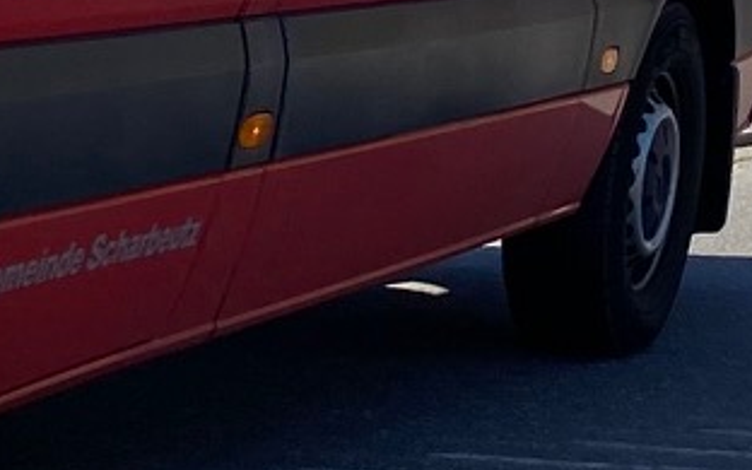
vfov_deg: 7.3
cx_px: 359
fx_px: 3648
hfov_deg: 11.8
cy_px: -106
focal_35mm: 178
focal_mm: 4.25
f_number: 1.8
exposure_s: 1/1272
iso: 32
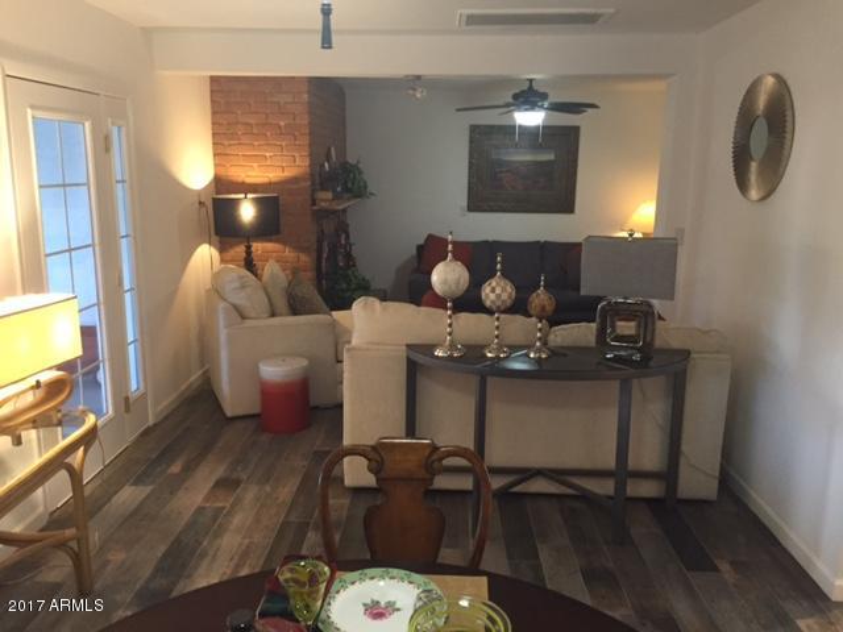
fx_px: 706
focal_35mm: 29
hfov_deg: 61.7
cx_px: 422
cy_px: 316
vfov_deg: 48.2
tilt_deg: -13.1
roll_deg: -1.4
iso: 200
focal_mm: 4.15
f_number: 2.2
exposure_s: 1/30
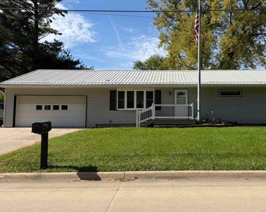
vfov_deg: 47.0
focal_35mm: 31
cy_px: 95
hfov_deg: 56.3
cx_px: 171
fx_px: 244
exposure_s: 1/4673
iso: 80
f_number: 1.78
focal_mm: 6.76
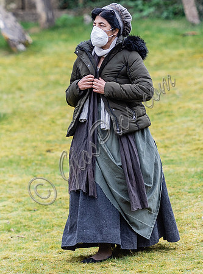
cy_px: 72
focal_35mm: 404
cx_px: 114
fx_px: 3190
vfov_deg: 4.9
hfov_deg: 3.6
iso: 640
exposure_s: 1/2500
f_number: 2.8
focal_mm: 170
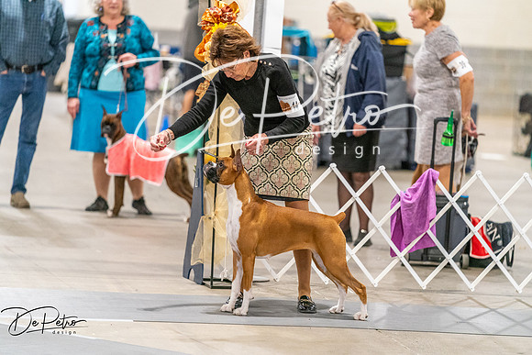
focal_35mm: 200
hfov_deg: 10.3
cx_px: 266
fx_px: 2956
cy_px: 178
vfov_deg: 6.9
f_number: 3.2
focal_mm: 200
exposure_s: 1/250
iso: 6400
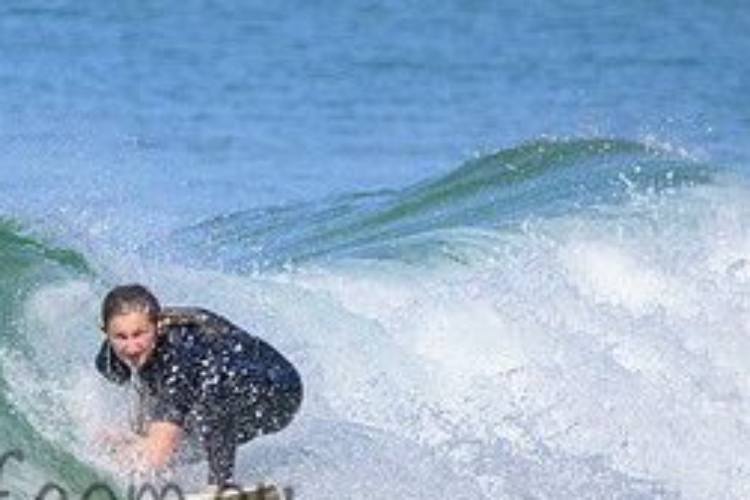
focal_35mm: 1380
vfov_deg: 1.0
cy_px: 472
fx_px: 28748
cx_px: -21
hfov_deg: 1.5
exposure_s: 1/2000
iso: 1000
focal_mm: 600
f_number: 11
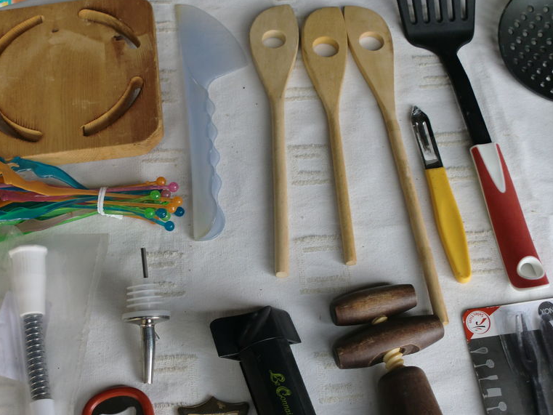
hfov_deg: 41.2
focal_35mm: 46
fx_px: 735
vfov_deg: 31.4
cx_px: 243
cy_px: 258
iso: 64
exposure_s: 1/80
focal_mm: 6.3
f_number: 3.1
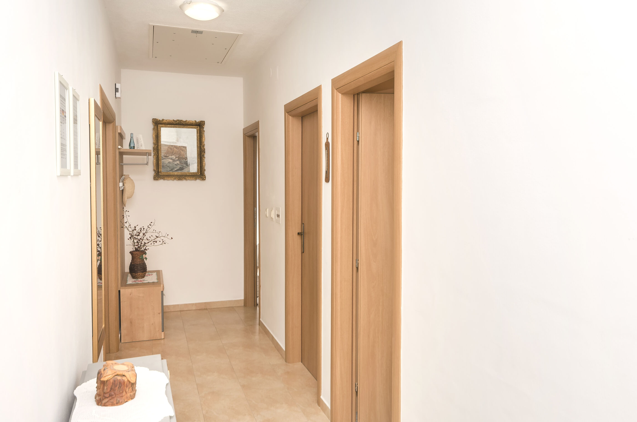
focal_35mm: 30
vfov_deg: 43.4
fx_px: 530
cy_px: 211
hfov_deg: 62.0
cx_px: 318
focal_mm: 20
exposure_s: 1/80
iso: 125
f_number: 7.1
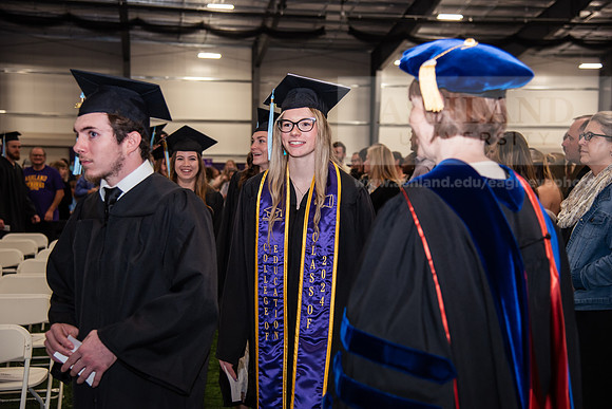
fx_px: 850
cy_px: 204
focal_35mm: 50
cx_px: 306
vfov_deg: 27.0
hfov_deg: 39.6
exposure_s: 1/125
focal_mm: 50
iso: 1000
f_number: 4
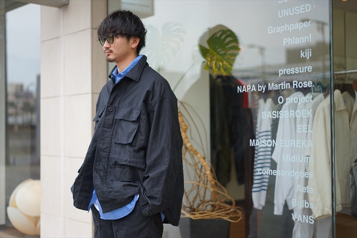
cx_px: 178
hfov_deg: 36.3
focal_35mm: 55
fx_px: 545
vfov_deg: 24.6
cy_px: 119
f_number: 1.8
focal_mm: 55
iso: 100
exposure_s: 1/320
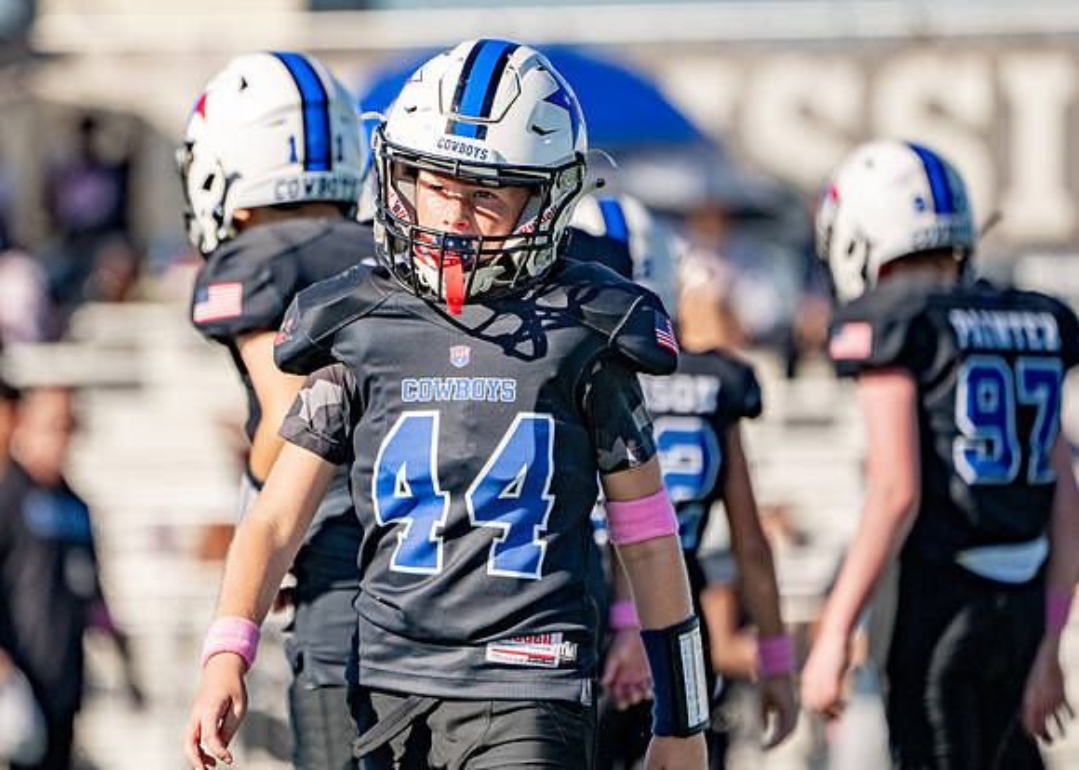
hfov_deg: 3.4
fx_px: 18316
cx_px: 391
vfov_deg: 2.4
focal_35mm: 598
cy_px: 331
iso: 320
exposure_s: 1/2500
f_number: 5.6
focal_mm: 400
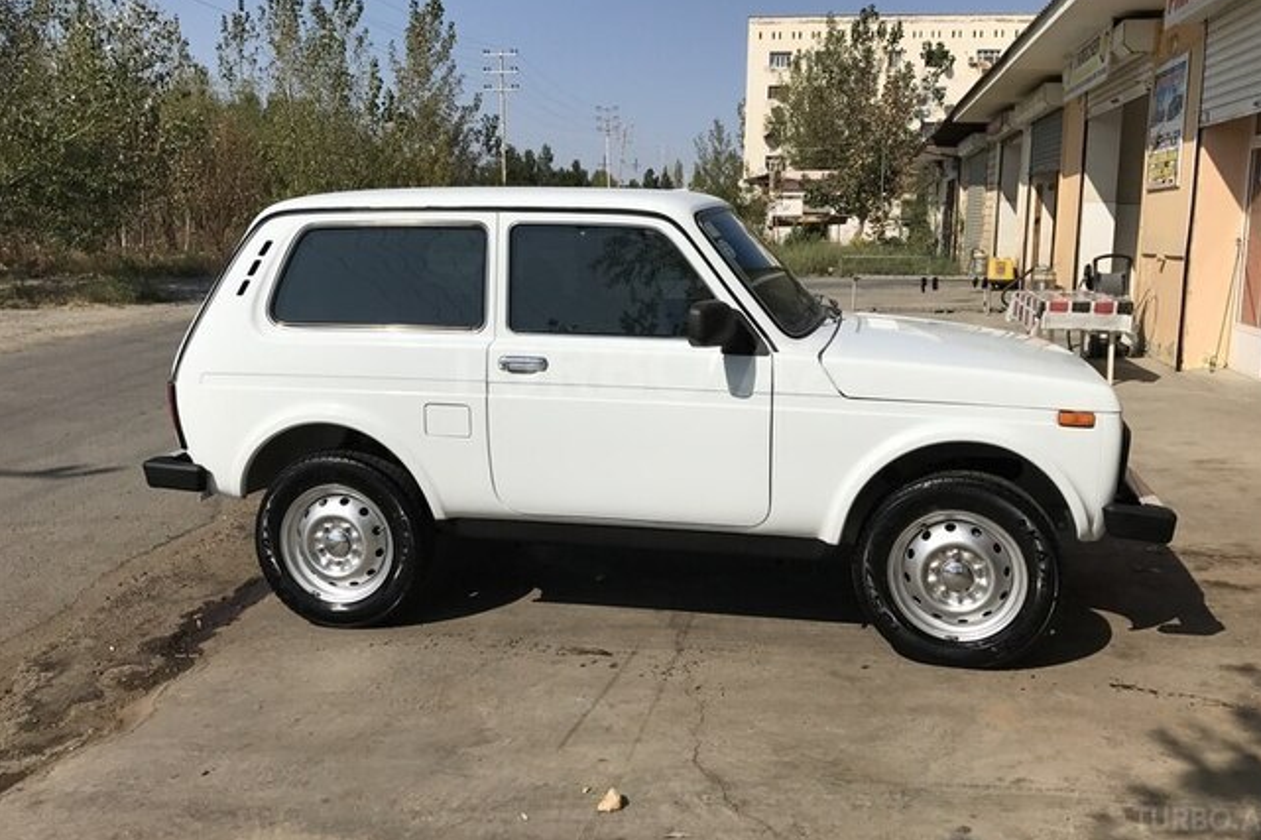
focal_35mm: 30
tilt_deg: -8.2
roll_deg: -1.2
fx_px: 1050
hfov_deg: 61.9
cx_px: 641
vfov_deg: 43.5
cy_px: 367
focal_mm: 3.99
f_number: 1.8
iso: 20
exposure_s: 1/6410
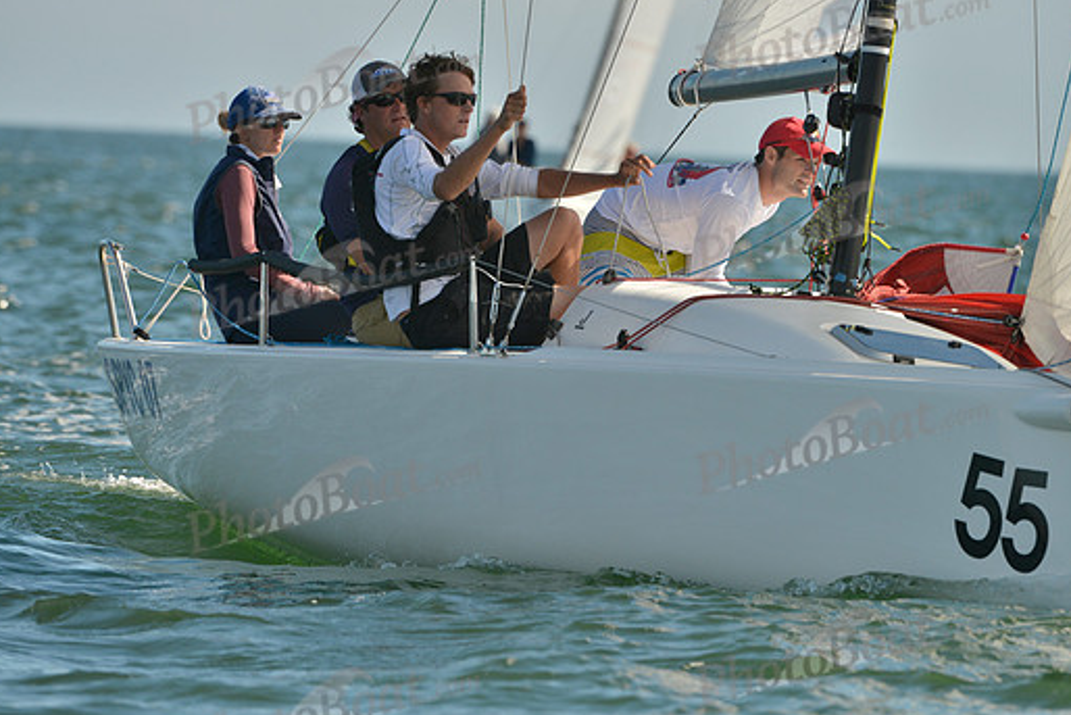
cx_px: 590
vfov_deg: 3.1
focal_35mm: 451
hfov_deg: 4.6
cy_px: 362
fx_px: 13420
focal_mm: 400
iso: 280
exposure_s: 1/800
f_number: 9
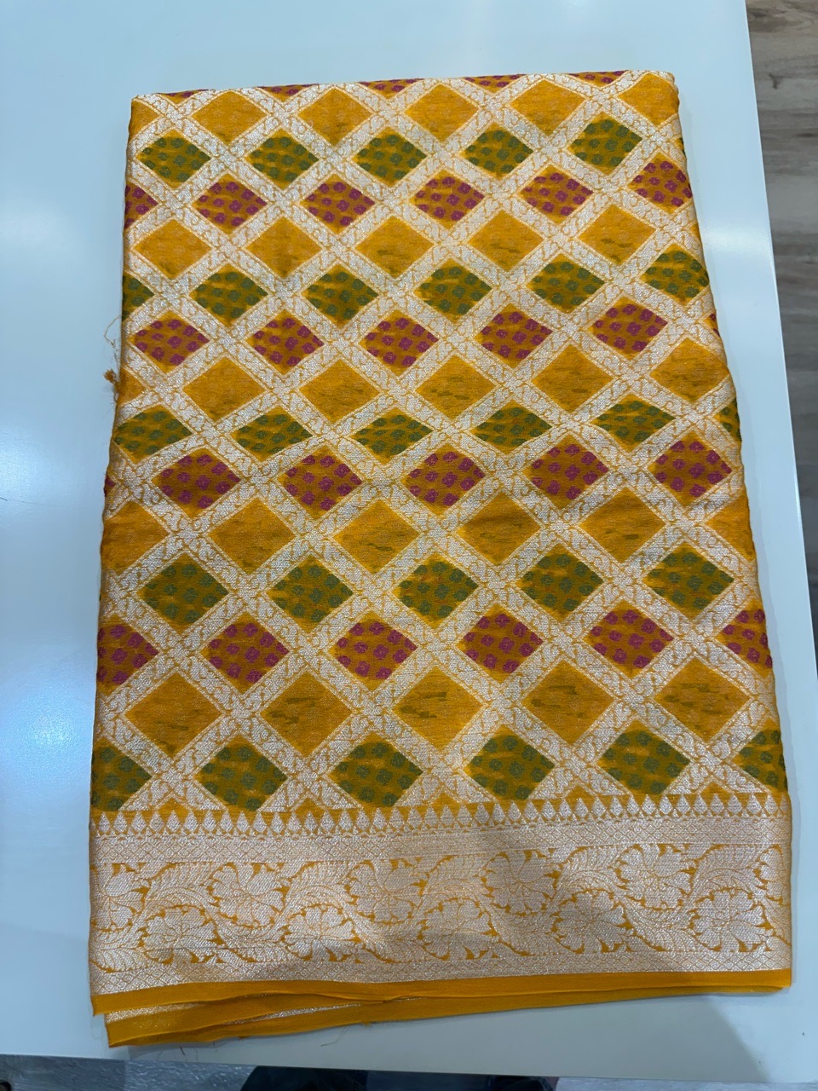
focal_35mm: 24
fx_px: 756
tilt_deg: -74.7
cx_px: 409
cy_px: 546
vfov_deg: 71.6
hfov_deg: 56.8
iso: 50
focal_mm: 6.86
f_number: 1.78
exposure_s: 1/104
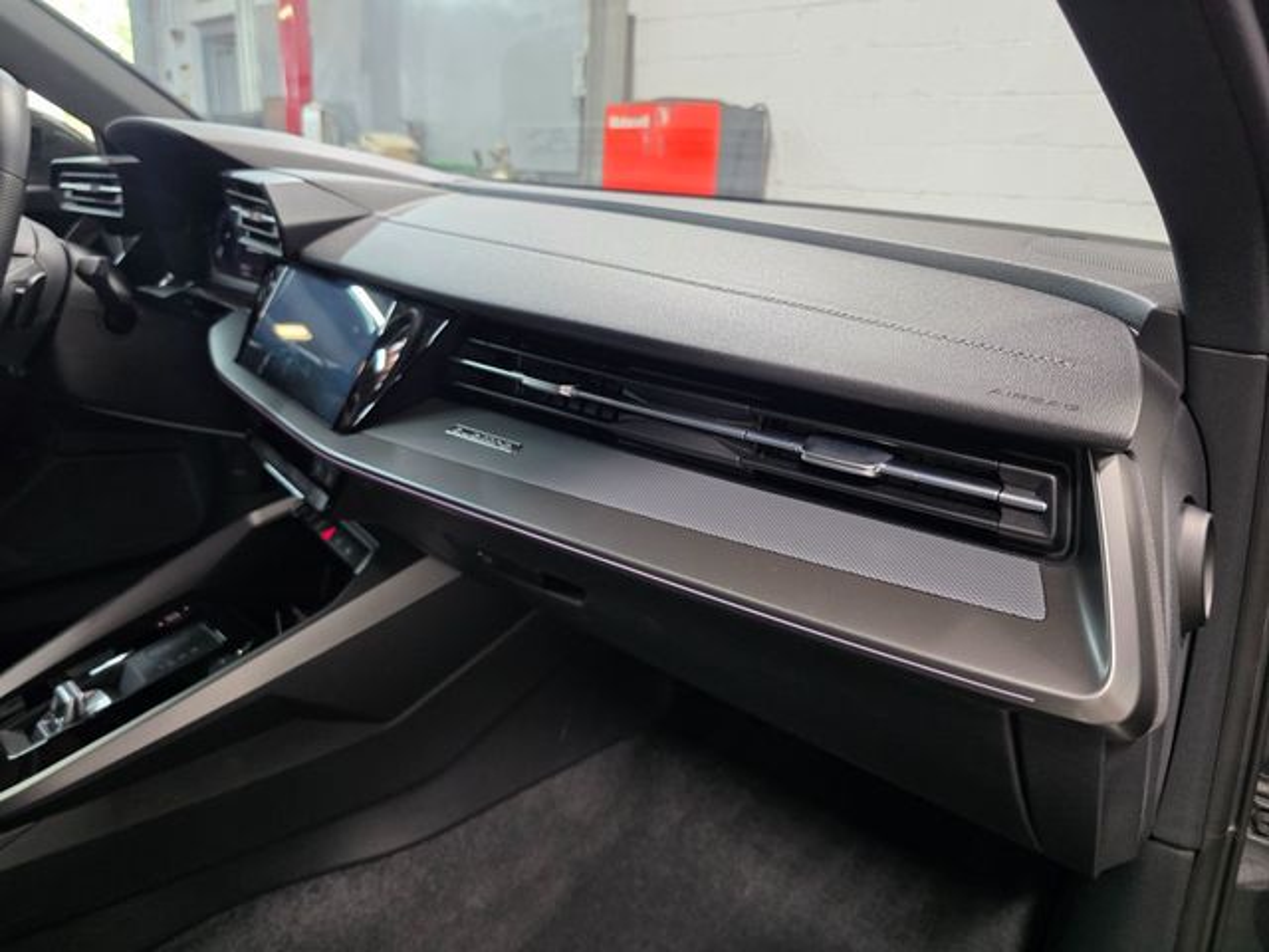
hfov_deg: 73.9
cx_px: 634
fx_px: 843
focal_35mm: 23
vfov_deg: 58.9
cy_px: 476
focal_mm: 6.3
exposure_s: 1/120
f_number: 1.7
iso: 400
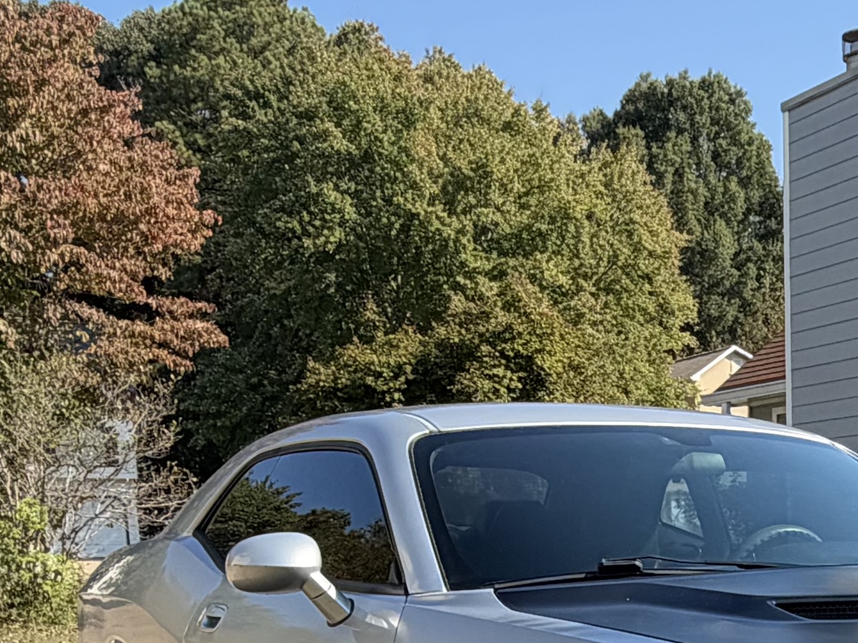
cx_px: 787
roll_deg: +0.7
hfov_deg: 31.5
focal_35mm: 58
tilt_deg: -9.0
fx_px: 1437
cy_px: 808
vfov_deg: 22.8
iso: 40
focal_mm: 2.22
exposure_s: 1/734
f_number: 2.2
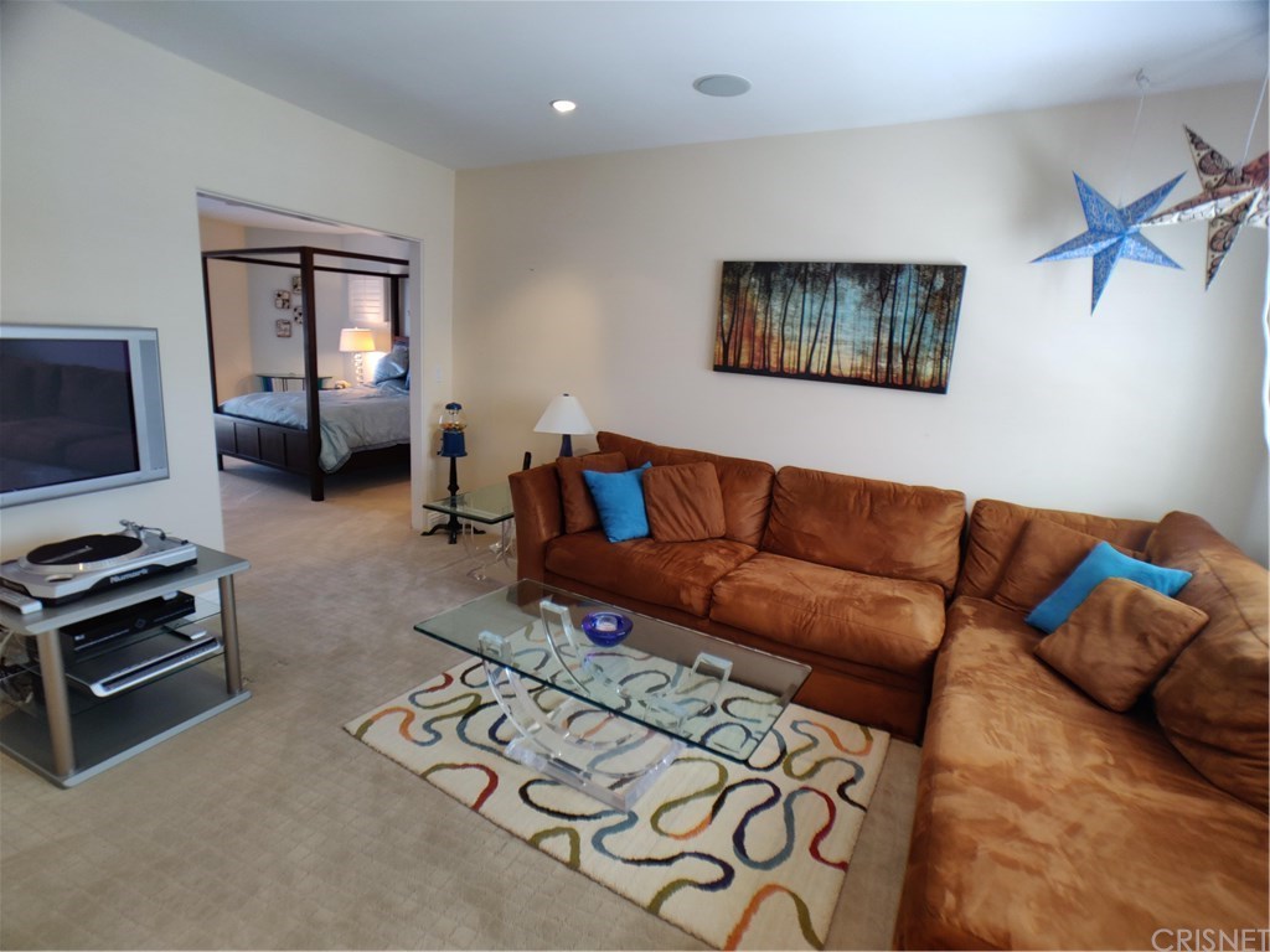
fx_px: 917
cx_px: 635
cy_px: 476
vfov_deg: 54.9
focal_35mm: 25
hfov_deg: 69.4
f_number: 1.7
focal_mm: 4.25
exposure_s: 1/50
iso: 250
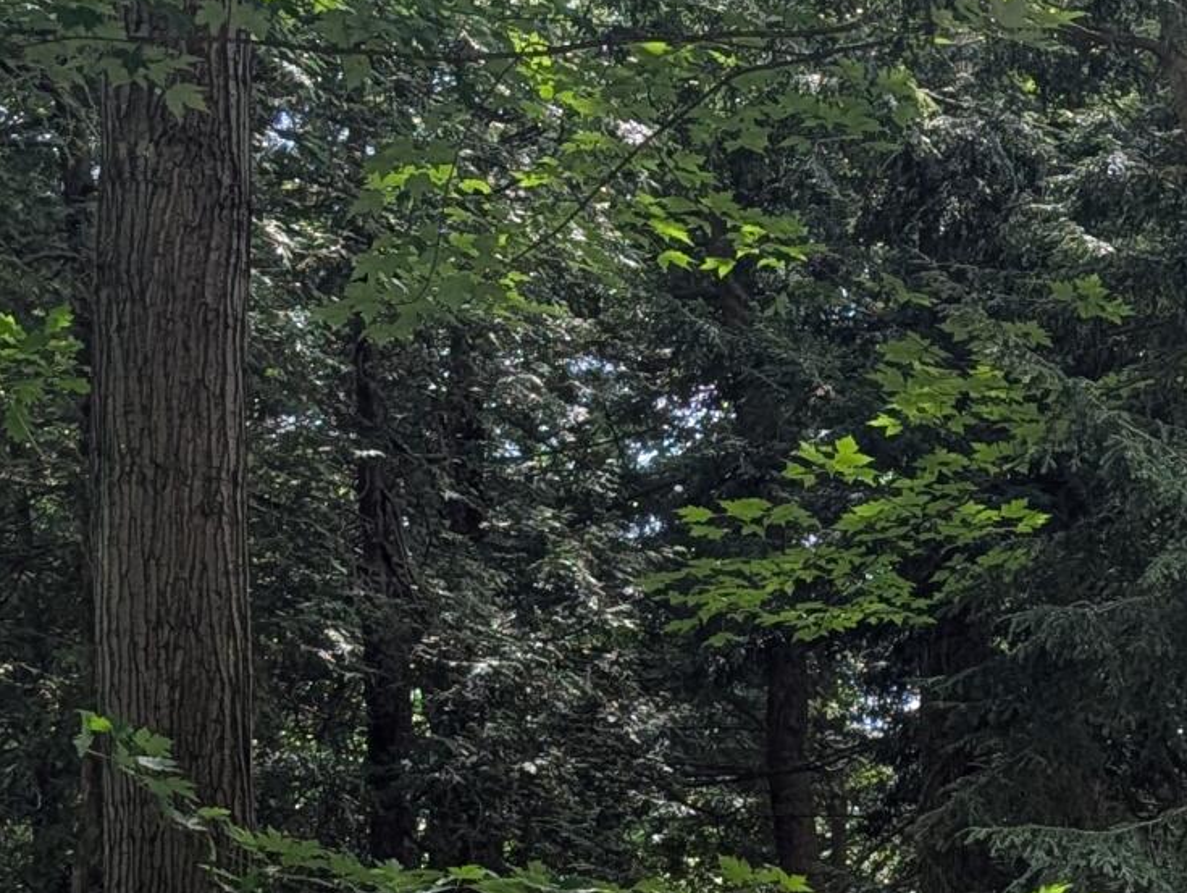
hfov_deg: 17.3
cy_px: 1192
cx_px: 1956
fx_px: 3364
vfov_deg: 14.4
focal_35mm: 98
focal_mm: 6.9
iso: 19
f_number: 1.68
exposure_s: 1/339
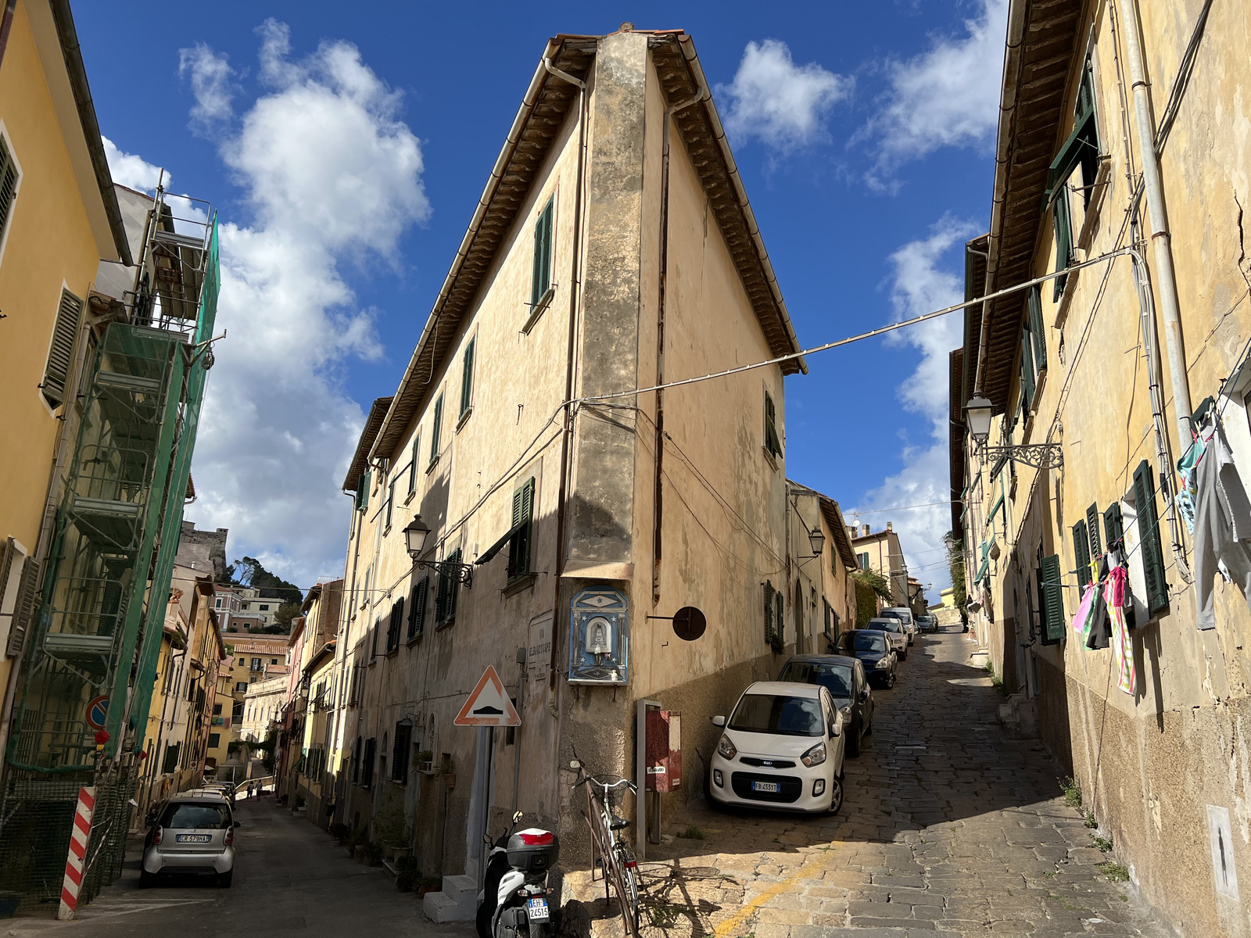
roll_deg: -1.6
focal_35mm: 26
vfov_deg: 53.1
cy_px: 469
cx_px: 626
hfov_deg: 67.3
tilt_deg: +15.9
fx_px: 940
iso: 50
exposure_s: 1/5882
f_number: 1.5
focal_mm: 5.7
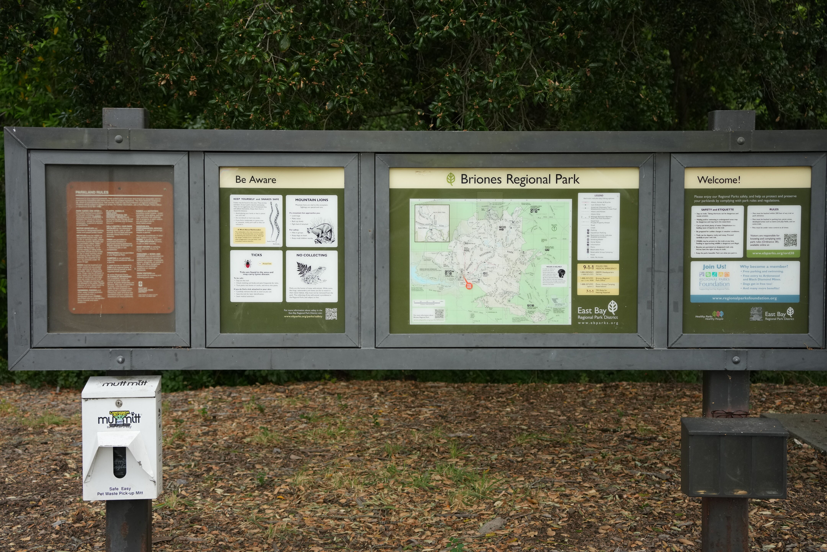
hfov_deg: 39.6
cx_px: 414
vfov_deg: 27.0
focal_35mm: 50
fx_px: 1149
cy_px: 276
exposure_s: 1/800
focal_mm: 50
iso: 800
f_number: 4.5
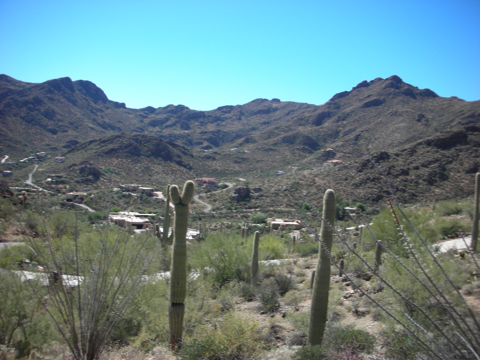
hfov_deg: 52.6
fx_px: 485
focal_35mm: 35
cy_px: 180
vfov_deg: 40.7
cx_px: 240
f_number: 8.5
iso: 50
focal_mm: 5.8
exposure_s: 1/63.6
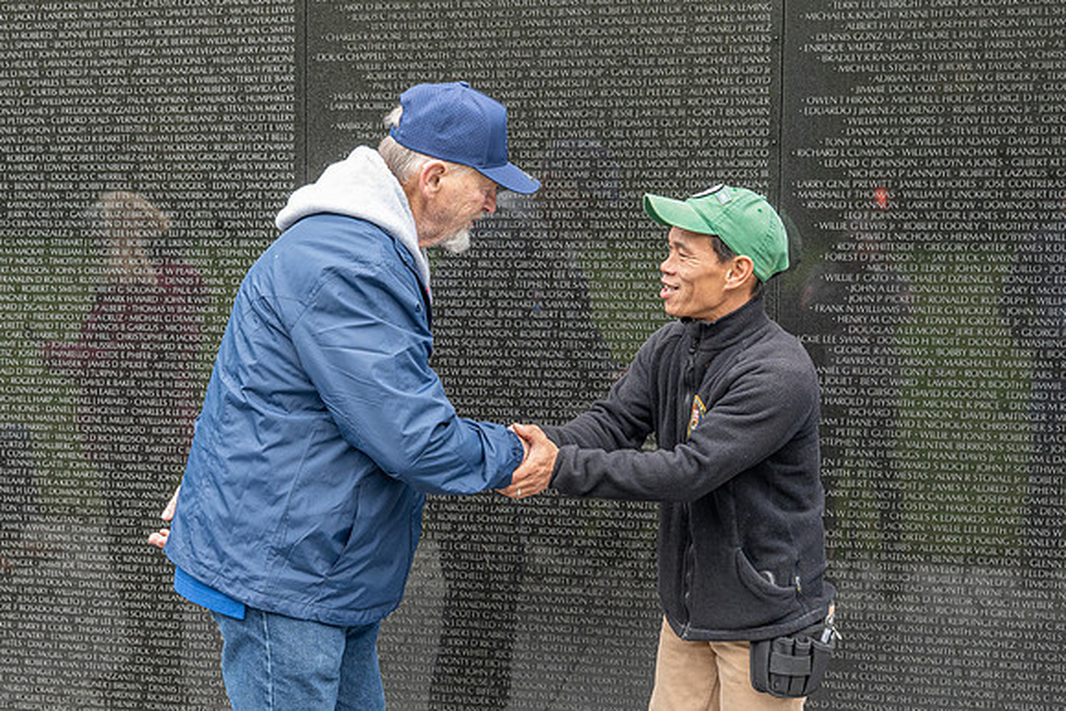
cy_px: 385
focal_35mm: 59
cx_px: 411
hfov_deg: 34.0
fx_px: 1735
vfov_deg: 23.2
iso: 1800
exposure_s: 1/400
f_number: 8
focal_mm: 41
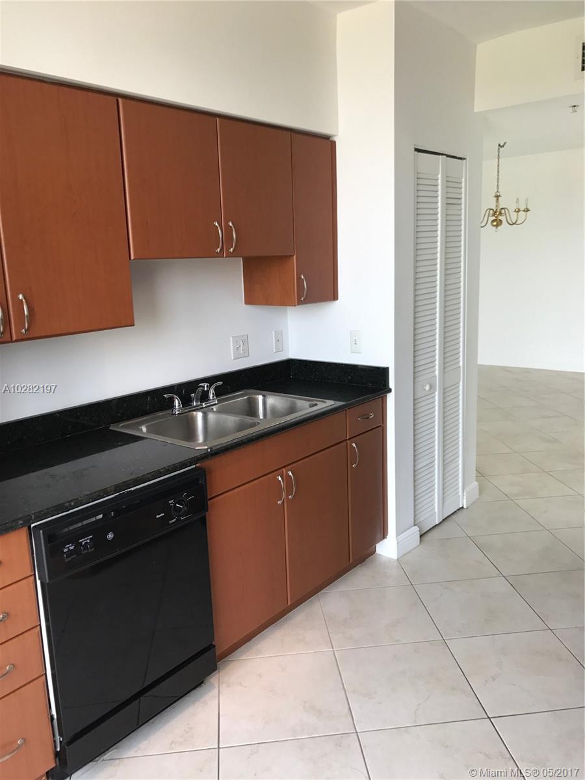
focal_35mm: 28
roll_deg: +2.8
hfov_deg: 49.7
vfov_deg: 63.4
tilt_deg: -11.4
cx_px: 292
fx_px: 631
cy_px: 390
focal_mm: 3.99
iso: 32
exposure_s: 1/120
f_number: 1.8
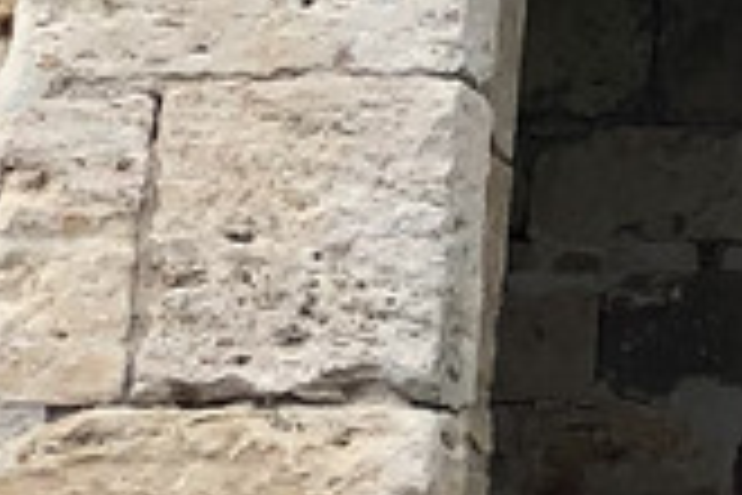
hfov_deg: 7.0
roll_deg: -0.1
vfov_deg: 4.4
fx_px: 5832
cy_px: -1660
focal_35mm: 283
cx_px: 1628
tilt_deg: +25.2
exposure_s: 1/727
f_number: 1.8
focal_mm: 4
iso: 20
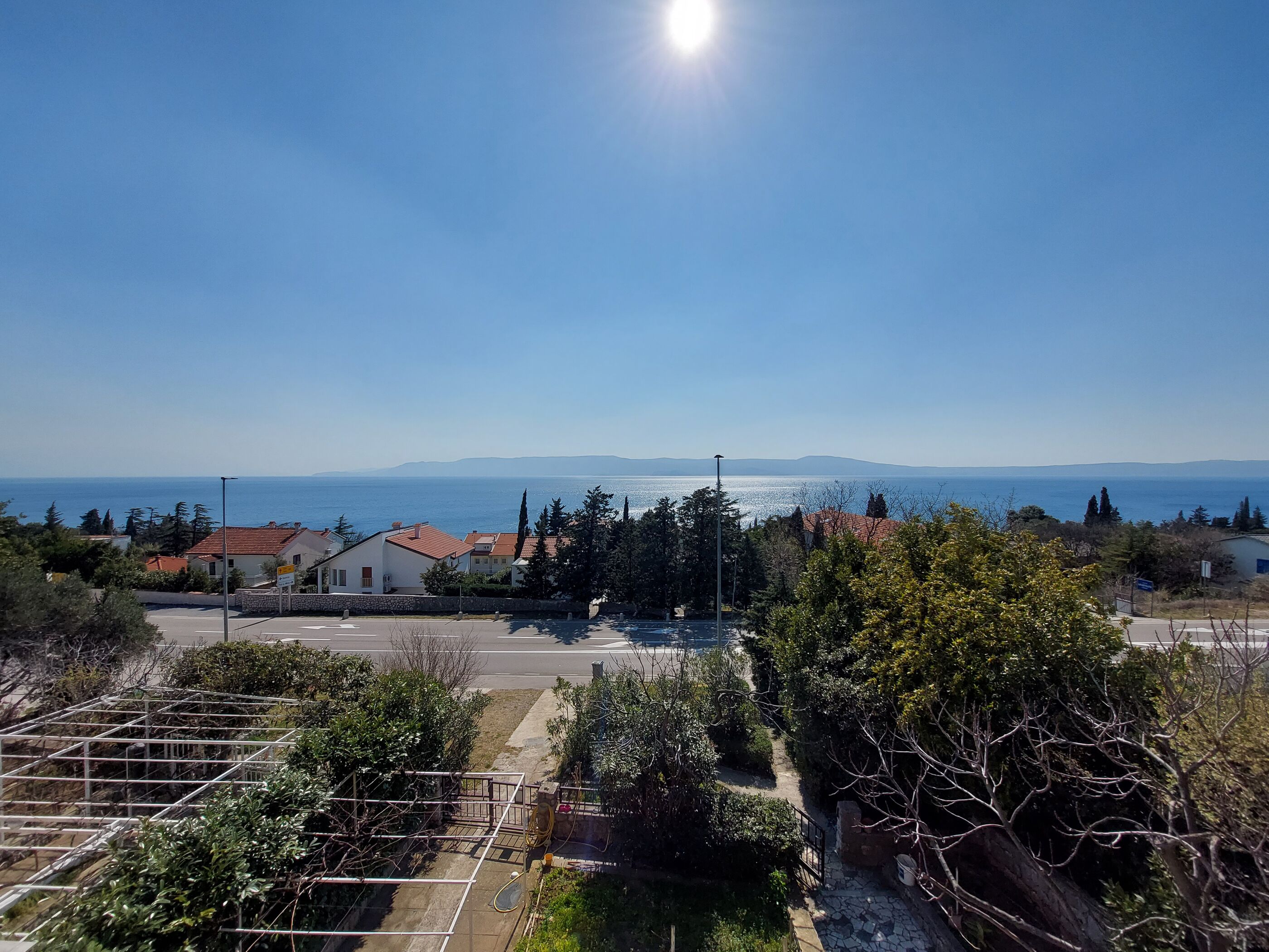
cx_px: 634
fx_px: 477
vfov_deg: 89.9
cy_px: 476
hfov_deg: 106.2
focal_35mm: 13
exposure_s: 1/3439
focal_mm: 1.74
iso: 50
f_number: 2.2
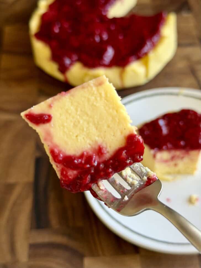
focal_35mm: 48
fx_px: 372
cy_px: 134
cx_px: 100
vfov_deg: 39.7
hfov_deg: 30.3
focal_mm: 6.8
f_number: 1.8
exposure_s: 1/84
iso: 100
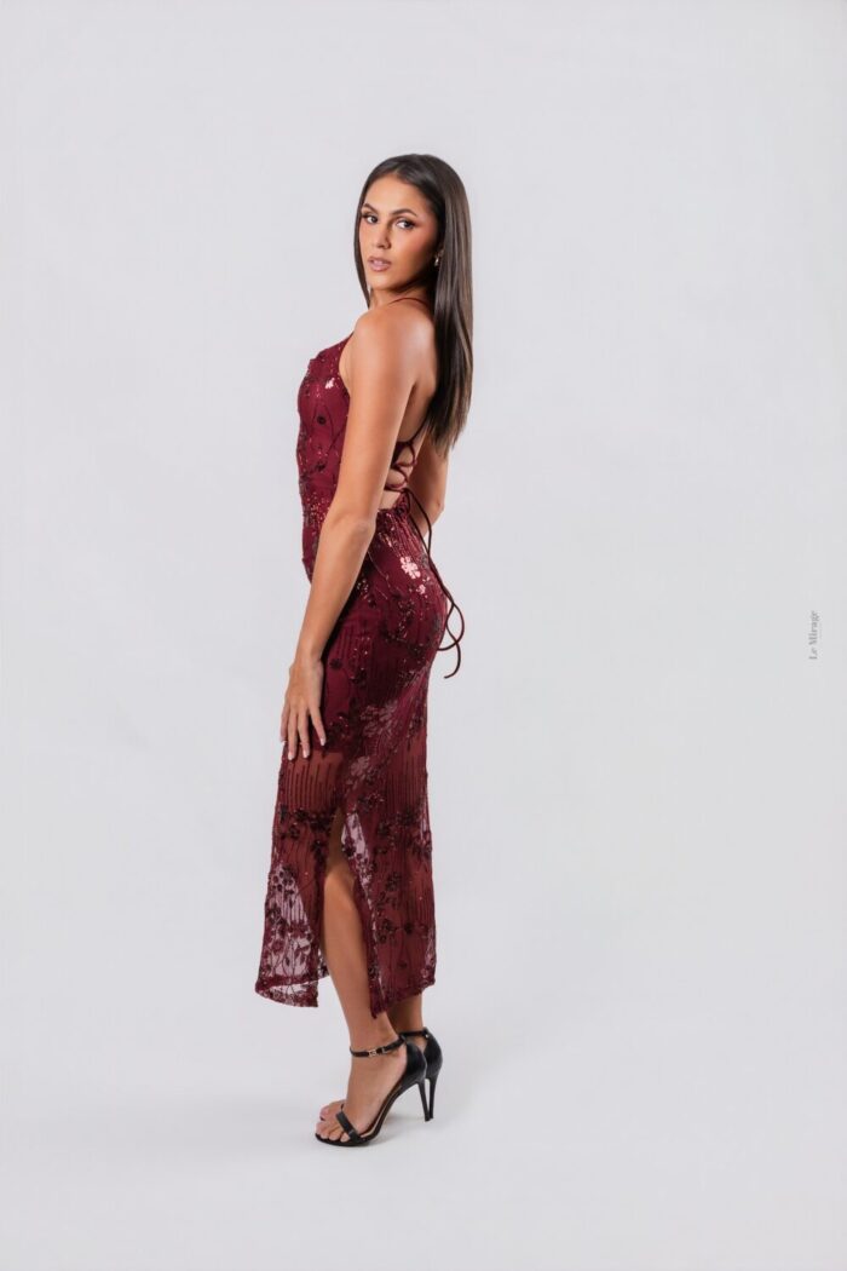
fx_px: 1694
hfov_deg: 28.1
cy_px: 636
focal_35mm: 48
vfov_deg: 41.1
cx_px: 424
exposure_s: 1/320
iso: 160
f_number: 2.8
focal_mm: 32.5
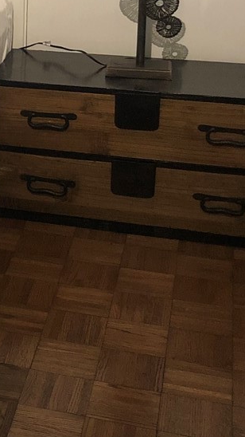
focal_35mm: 89
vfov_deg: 23.4
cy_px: 65
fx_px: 1029
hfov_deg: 12.4
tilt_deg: -14.5
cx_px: -192
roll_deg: +2.4
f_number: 1.8
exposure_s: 1/15
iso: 80
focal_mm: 3.99
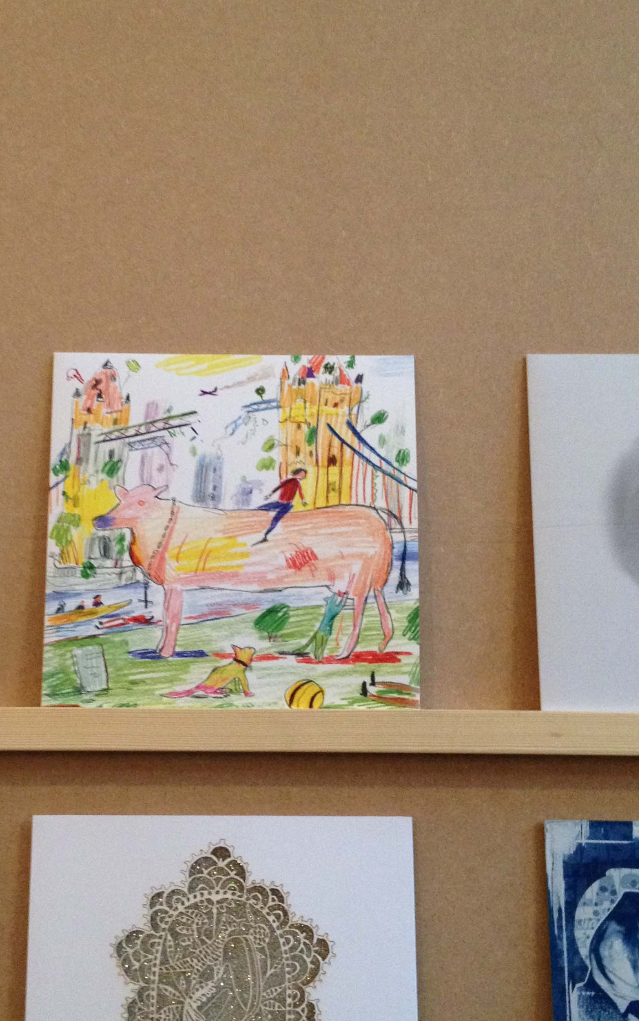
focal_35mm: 54
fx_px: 1504
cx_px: 221
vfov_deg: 37.5
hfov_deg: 23.9
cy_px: 562
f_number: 2.4
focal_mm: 4.28
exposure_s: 1/20
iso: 250
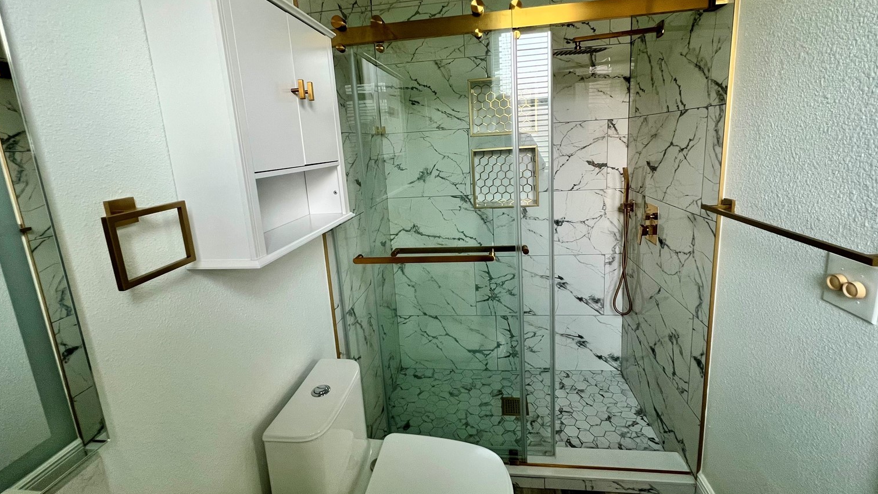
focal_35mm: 15
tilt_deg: -10.3
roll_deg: +3.5
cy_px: 213
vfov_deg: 70.2
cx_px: 450
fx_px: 349
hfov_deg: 103.0
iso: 250
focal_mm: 1.57
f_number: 1.8
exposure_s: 1/120
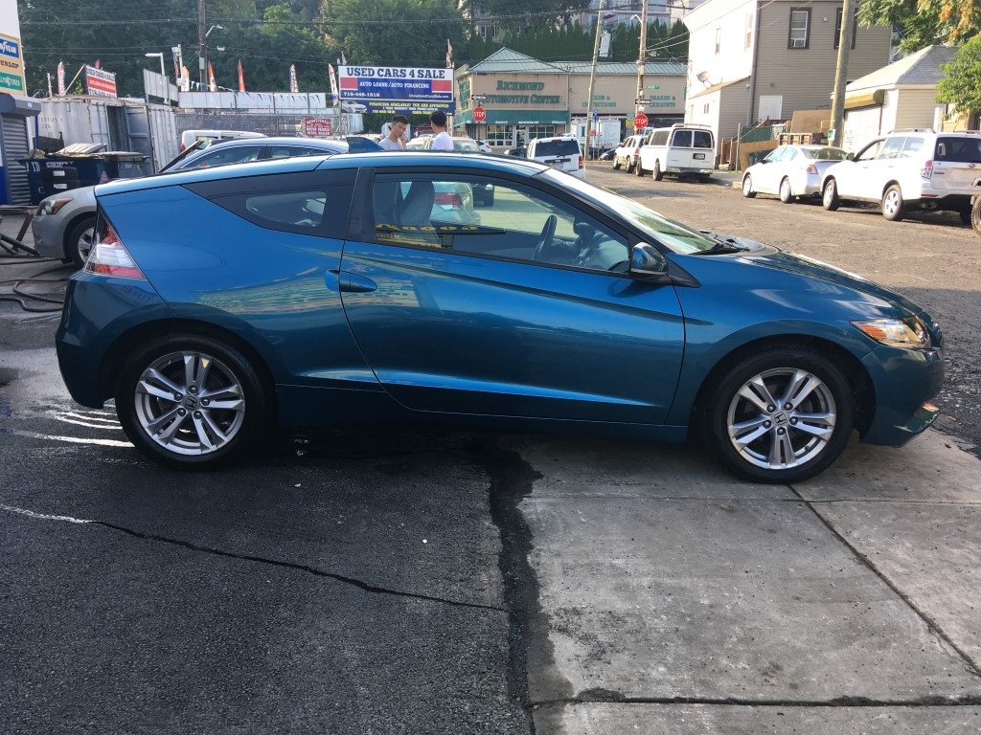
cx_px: 490
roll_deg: +0.5
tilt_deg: -12.6
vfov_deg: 48.2
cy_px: 368
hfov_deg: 61.7
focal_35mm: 29
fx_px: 822
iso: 25
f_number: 2.2
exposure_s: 1/212
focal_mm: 4.15
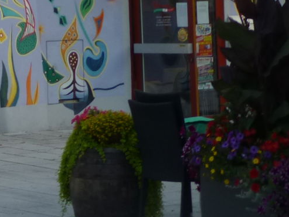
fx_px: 1528
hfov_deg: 10.6
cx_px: -90
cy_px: -194
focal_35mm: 183
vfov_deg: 7.8
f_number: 4.2
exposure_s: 1/80
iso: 100
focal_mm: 8.5
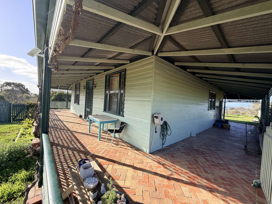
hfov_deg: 102.1
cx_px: 136
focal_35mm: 14
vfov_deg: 85.7
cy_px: 102
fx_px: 110
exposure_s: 1/502
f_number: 2.2
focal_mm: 2.22
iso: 64
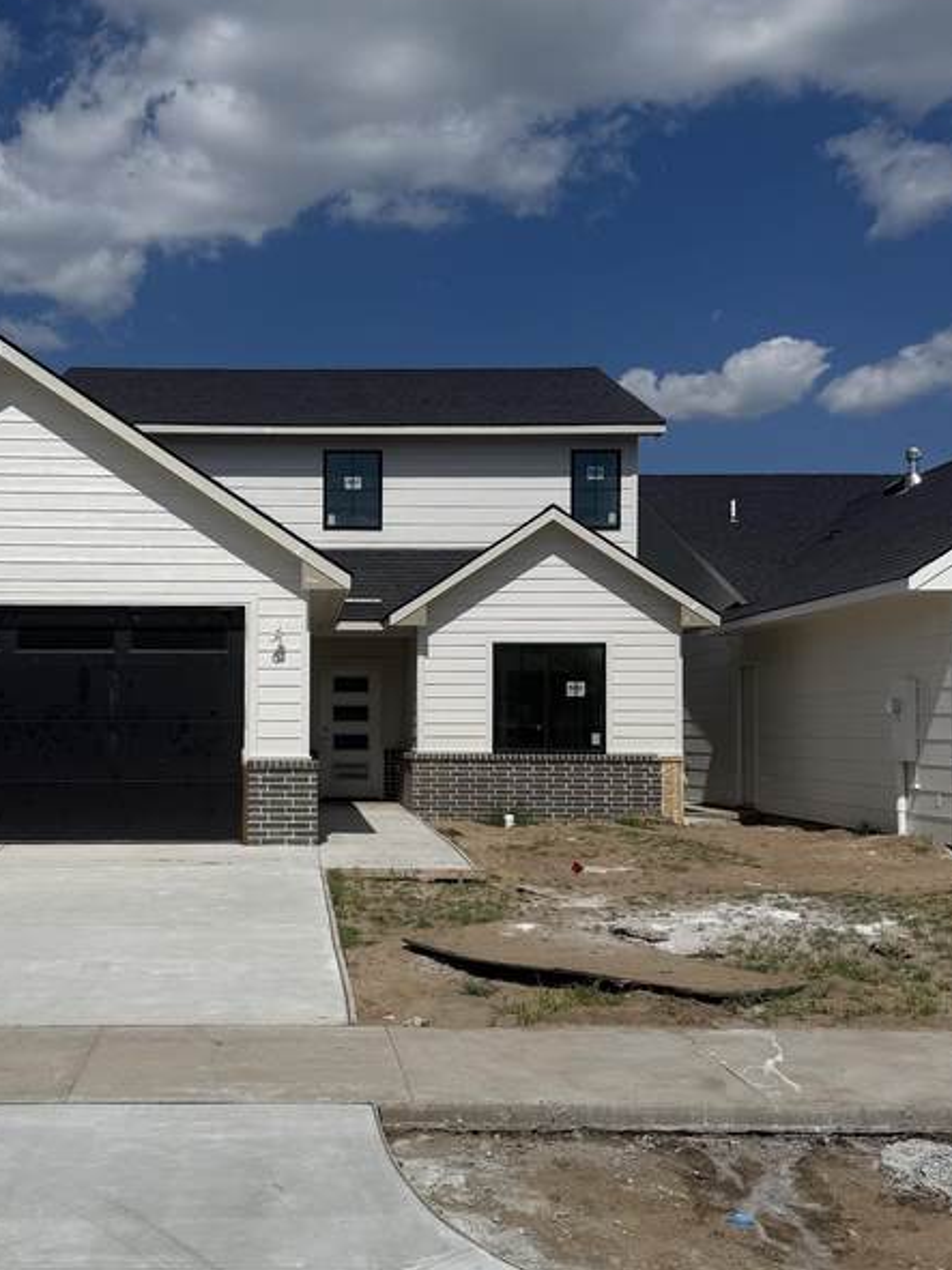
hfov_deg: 36.2
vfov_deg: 47.8
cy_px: 688
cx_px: 279
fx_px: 1431
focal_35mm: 39
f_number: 1.78
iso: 64
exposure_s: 1/14286
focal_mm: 6.76
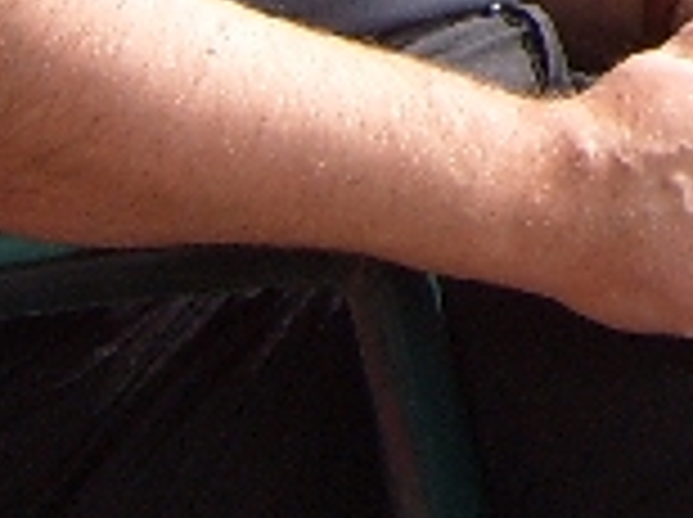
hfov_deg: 10.4
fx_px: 3638
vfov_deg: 7.6
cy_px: -676
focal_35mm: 182
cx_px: 1166
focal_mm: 5.8
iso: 50
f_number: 2.8
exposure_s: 1/350
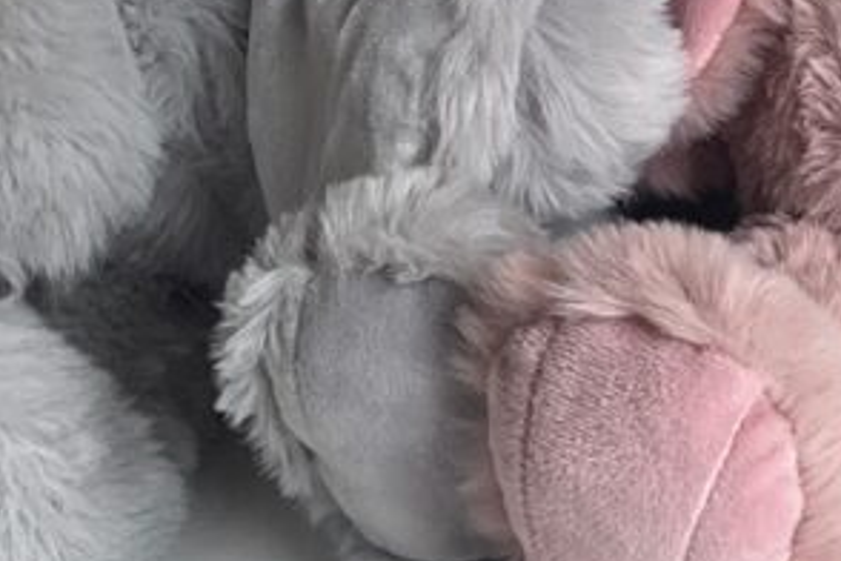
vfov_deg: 13.0
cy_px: 97
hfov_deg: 18.1
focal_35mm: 105
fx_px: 2453
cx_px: 1096
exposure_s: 1/353
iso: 25
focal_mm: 3
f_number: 1.8
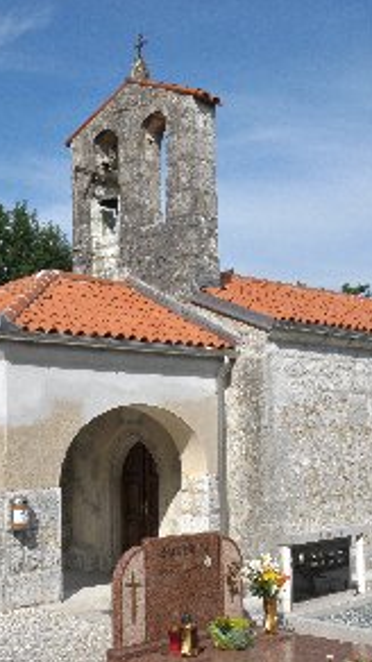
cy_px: 333
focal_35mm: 48
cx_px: 180
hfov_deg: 24.9
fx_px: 843
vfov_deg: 42.9
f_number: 14
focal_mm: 20
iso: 400
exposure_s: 1/500
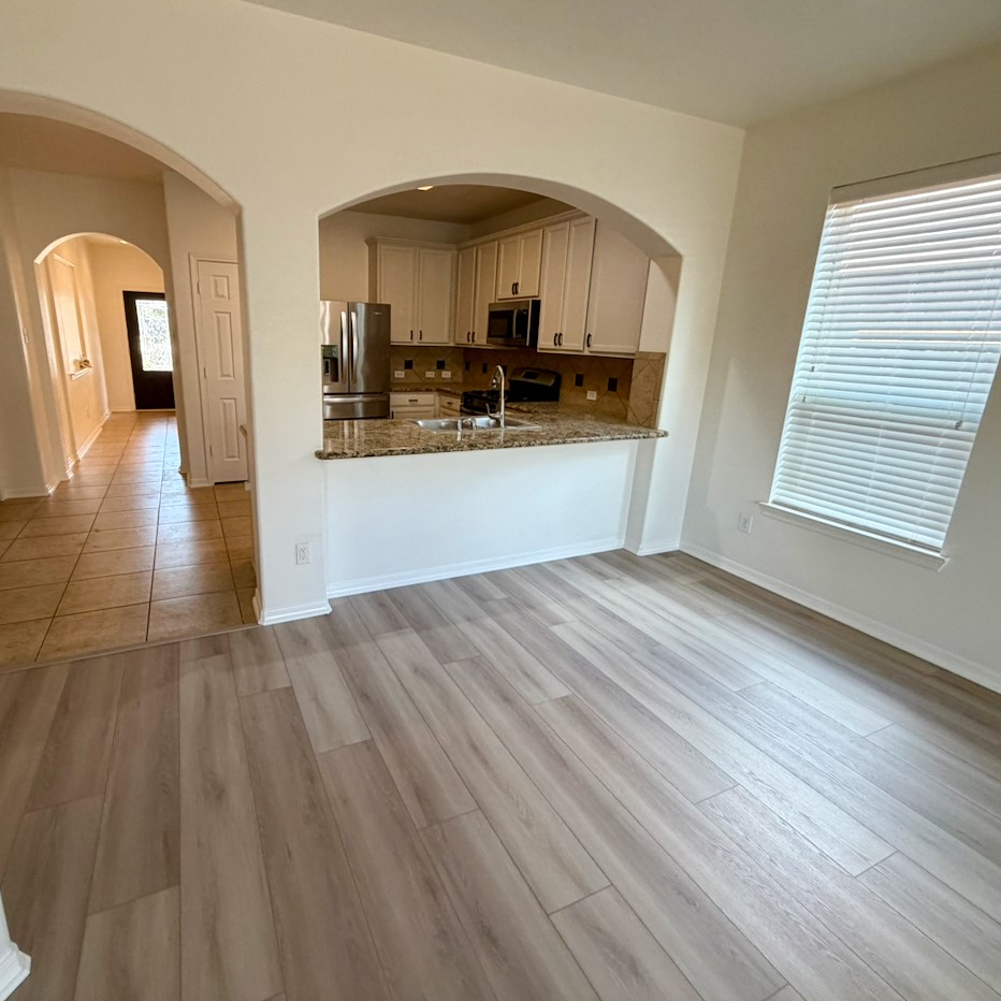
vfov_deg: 83.9
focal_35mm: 17
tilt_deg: -15.2
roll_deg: -3.7
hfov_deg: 83.6
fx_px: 556
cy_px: 487
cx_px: 438
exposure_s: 1/120
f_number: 2.2
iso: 200
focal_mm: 2.22
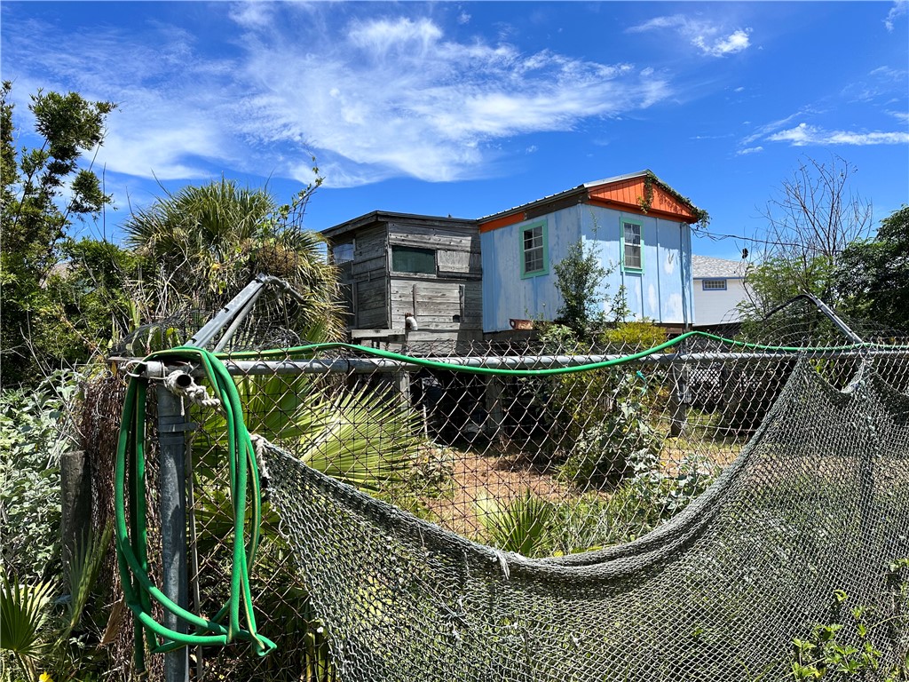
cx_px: 454
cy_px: 341
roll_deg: +2.2
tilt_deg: +2.1
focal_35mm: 24
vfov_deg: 56.8
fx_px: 630
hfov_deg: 71.6
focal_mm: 6.86
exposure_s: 1/4348
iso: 80
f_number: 1.78
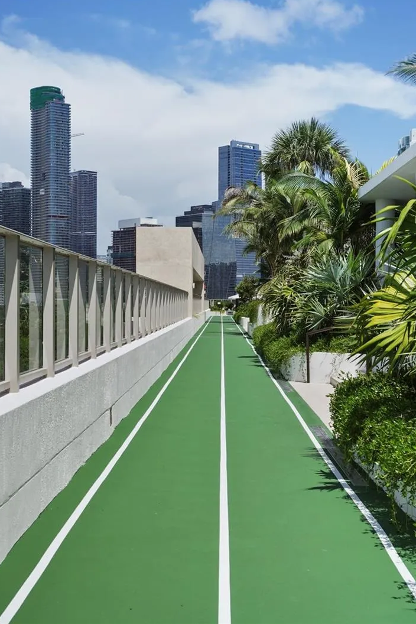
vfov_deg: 37.5
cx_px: 228
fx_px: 919
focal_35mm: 53
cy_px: 310
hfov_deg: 25.5
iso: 400
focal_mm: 35
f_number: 8
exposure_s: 1/800
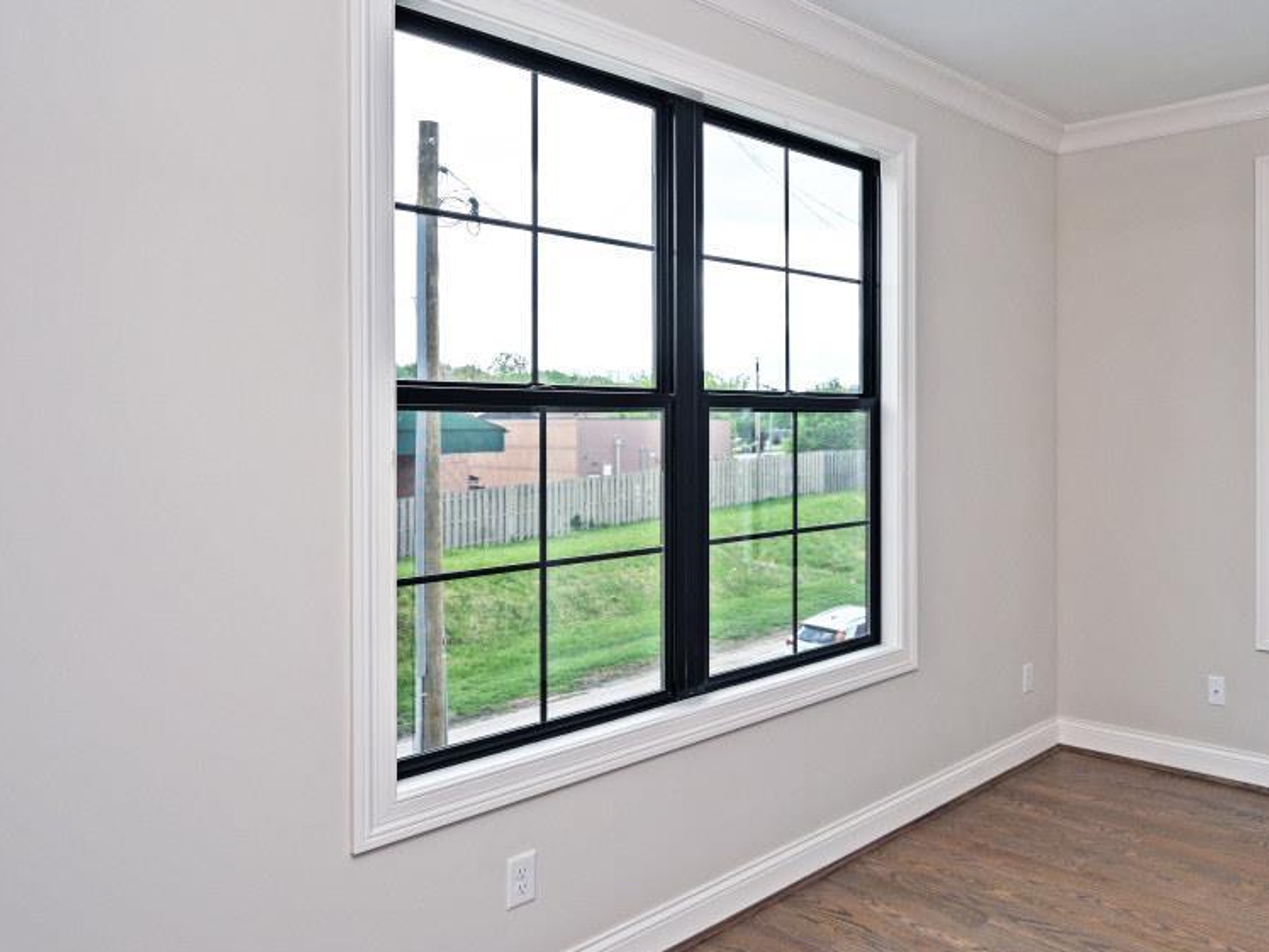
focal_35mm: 27
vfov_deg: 51.3
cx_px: 936
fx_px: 990
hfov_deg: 62.0
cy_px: 428
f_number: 6.3
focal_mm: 14
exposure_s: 1/125
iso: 100
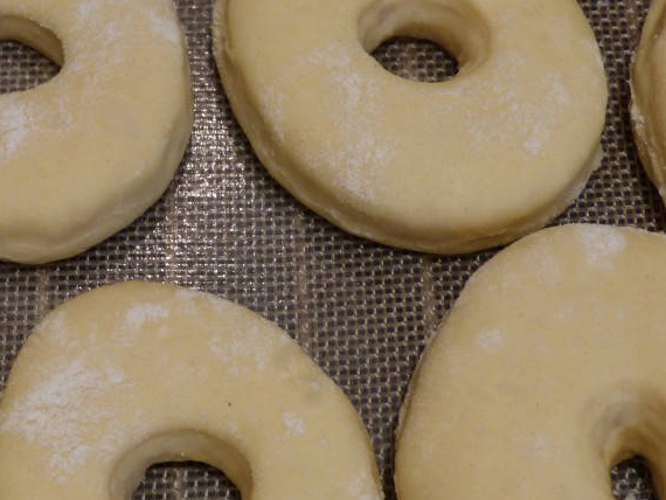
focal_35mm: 88
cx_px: 161
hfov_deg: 22.0
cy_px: 244
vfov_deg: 16.8
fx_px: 1694
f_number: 3.2
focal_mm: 8.5
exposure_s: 1/60
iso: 200
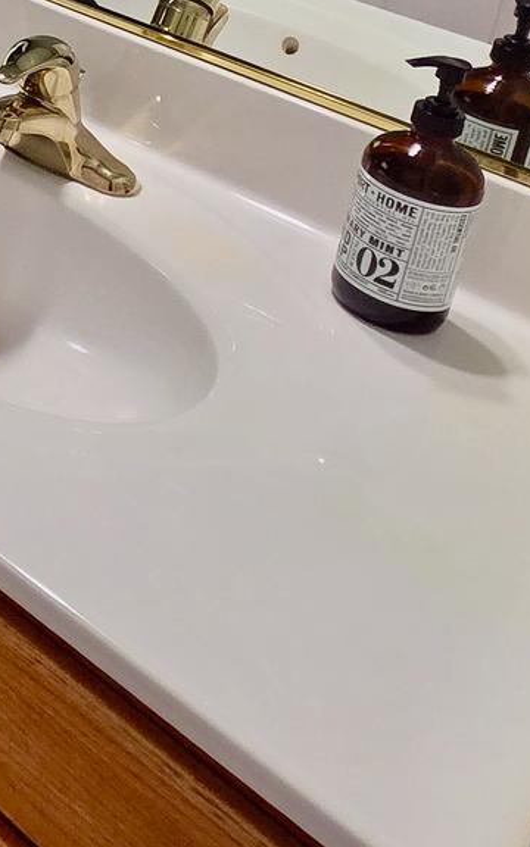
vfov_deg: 32.5
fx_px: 1132
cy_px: -212
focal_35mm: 49
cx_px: -534
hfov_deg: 18.0
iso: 250
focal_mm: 2.2
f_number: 2.2
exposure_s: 1/60
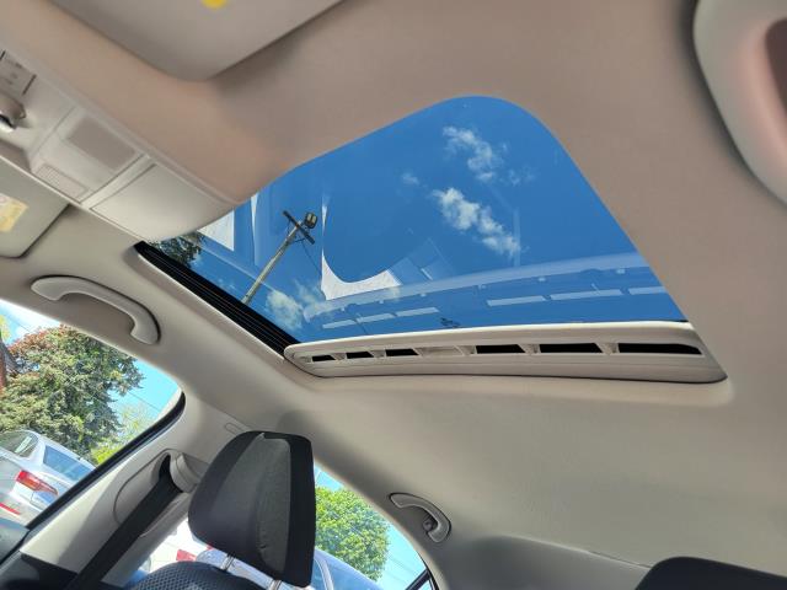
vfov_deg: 53.1
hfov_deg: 67.3
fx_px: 591
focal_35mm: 26
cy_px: 295
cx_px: 394
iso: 40
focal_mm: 5.4
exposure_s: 1/249
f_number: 1.8
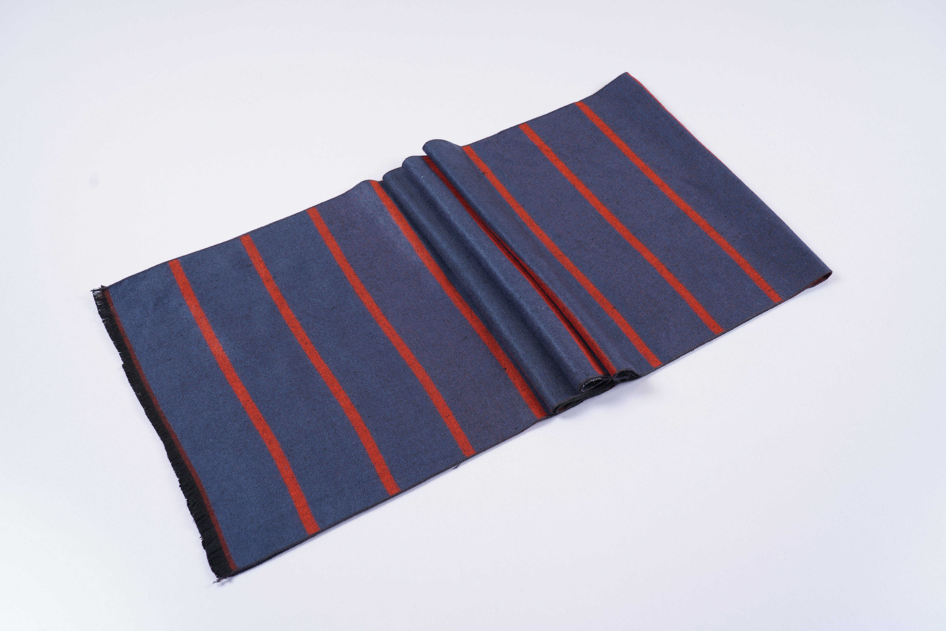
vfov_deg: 35.1
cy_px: 316
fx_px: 998
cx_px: 473
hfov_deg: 50.7
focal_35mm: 38
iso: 100
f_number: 8
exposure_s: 1/125
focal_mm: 38
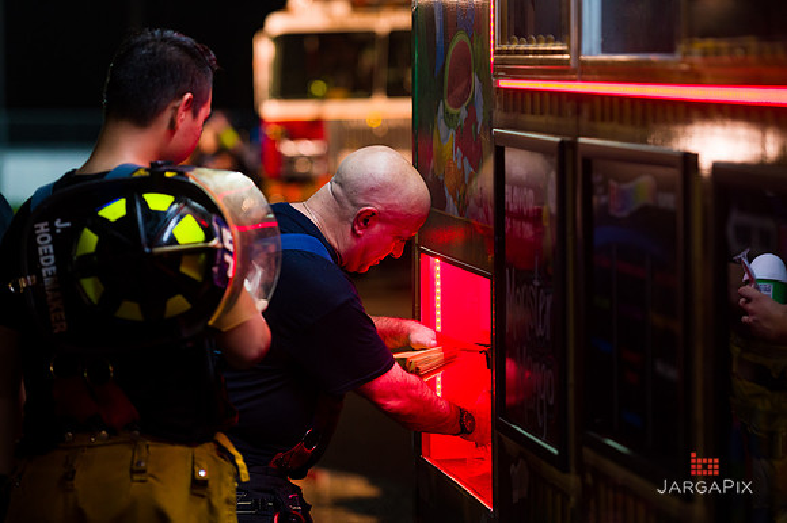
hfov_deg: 15.2
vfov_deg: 10.1
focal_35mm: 135
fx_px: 2949
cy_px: 262
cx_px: 394
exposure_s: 1/125
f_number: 3.2
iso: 1600
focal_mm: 135
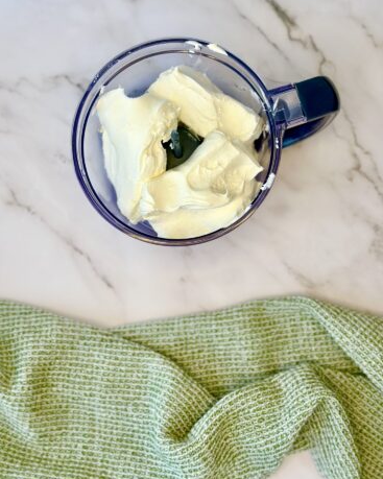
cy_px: 226
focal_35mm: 51
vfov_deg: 36.7
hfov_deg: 29.7
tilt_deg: -84.7
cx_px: 195
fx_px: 723
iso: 80
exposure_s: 1/220
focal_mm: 6.86
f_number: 1.78
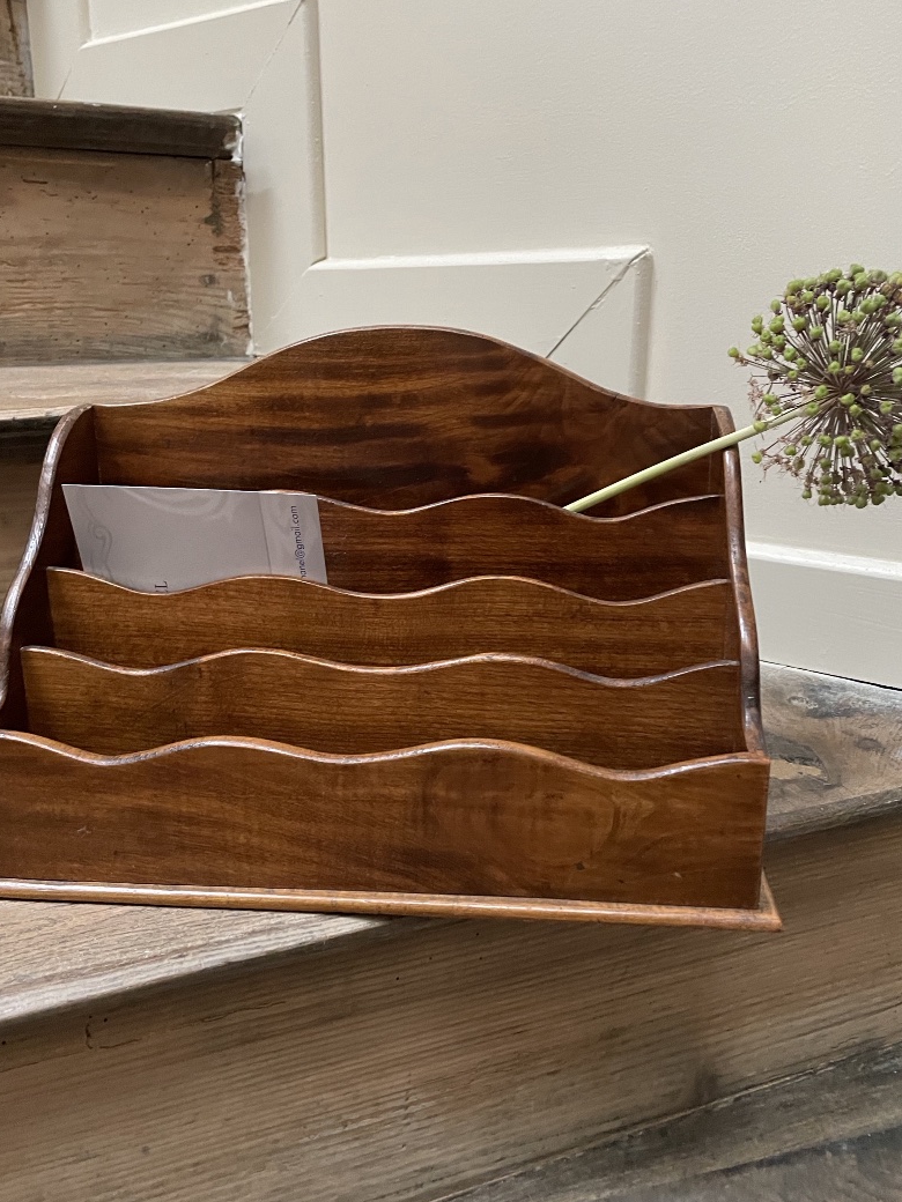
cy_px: 552
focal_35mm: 30
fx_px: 1042
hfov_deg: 46.8
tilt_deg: -13.1
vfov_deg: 59.9
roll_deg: +0.8
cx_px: 451
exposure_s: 1/40
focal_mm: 4.2
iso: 640
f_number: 1.6
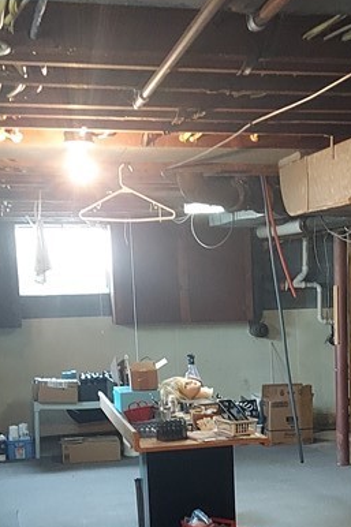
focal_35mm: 69
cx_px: 280
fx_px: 1010
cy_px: 427
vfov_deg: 28.6
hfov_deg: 19.5
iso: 500
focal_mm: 4.6
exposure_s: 1/30
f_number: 2
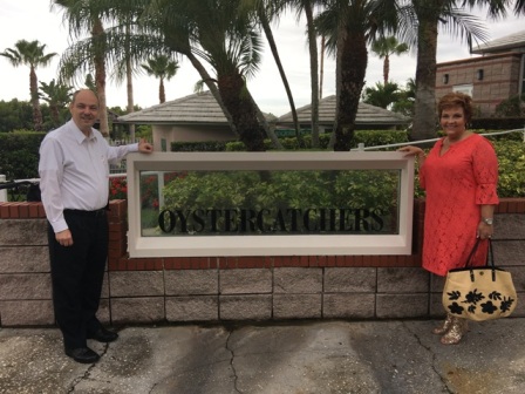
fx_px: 440
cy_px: 197
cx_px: 262
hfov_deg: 61.7
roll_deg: -0.1
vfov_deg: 48.2
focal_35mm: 29
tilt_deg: -8.1
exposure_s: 1/314
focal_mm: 4.15
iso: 25
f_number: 2.2
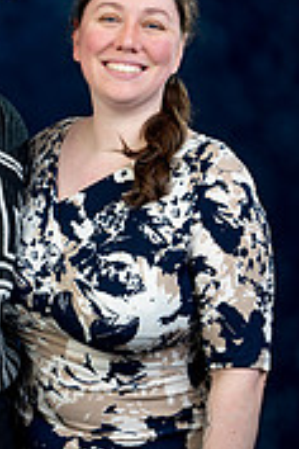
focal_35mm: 99
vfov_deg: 20.6
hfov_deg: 13.7
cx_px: 15
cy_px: 289
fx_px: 1233
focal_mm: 39
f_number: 4.5
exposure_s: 1/200
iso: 200
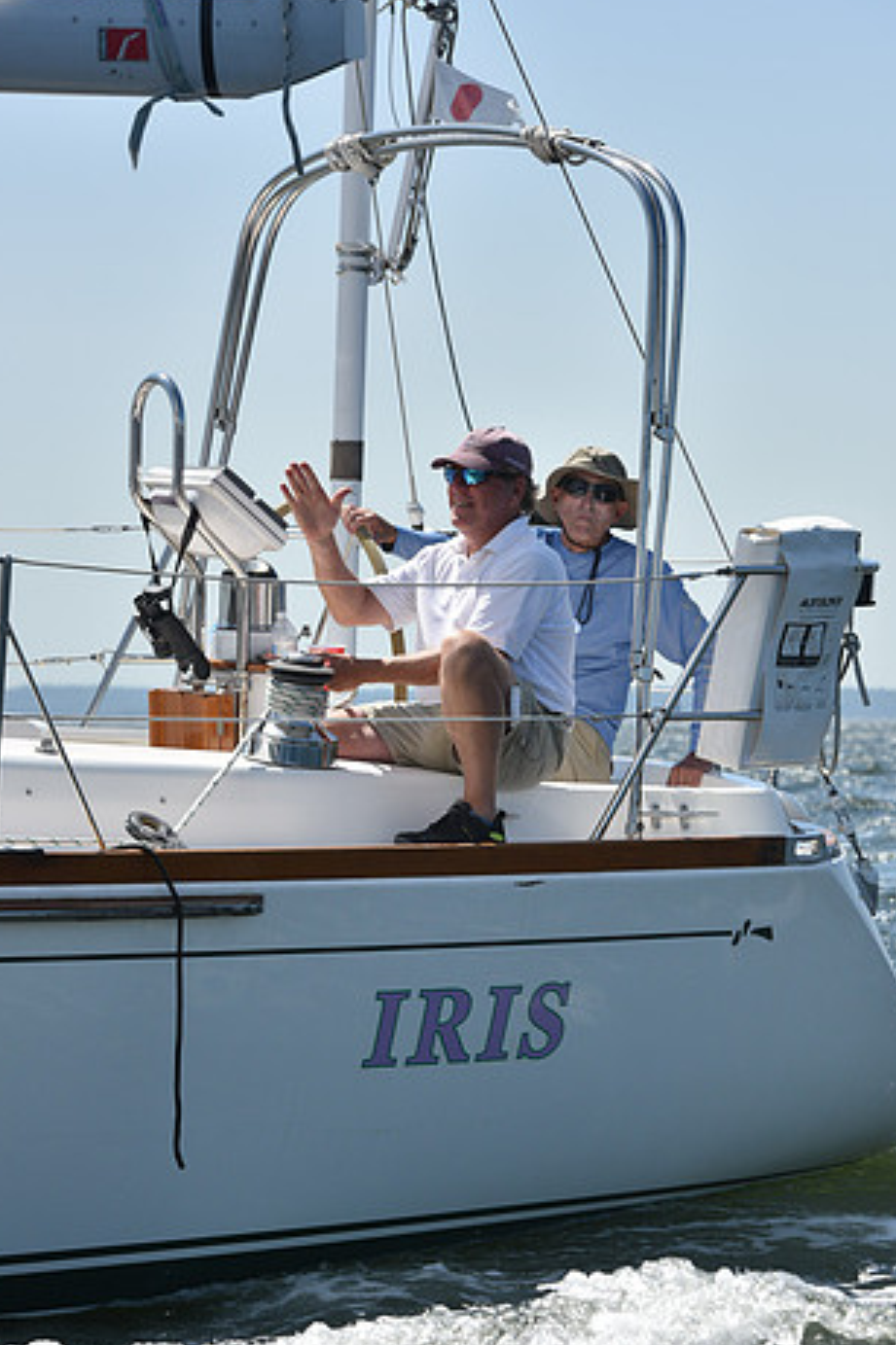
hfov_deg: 8.1
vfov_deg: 12.1
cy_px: 785
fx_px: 6351
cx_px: 498
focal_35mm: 170
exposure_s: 1/1250
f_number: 7.1
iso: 250
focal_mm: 135
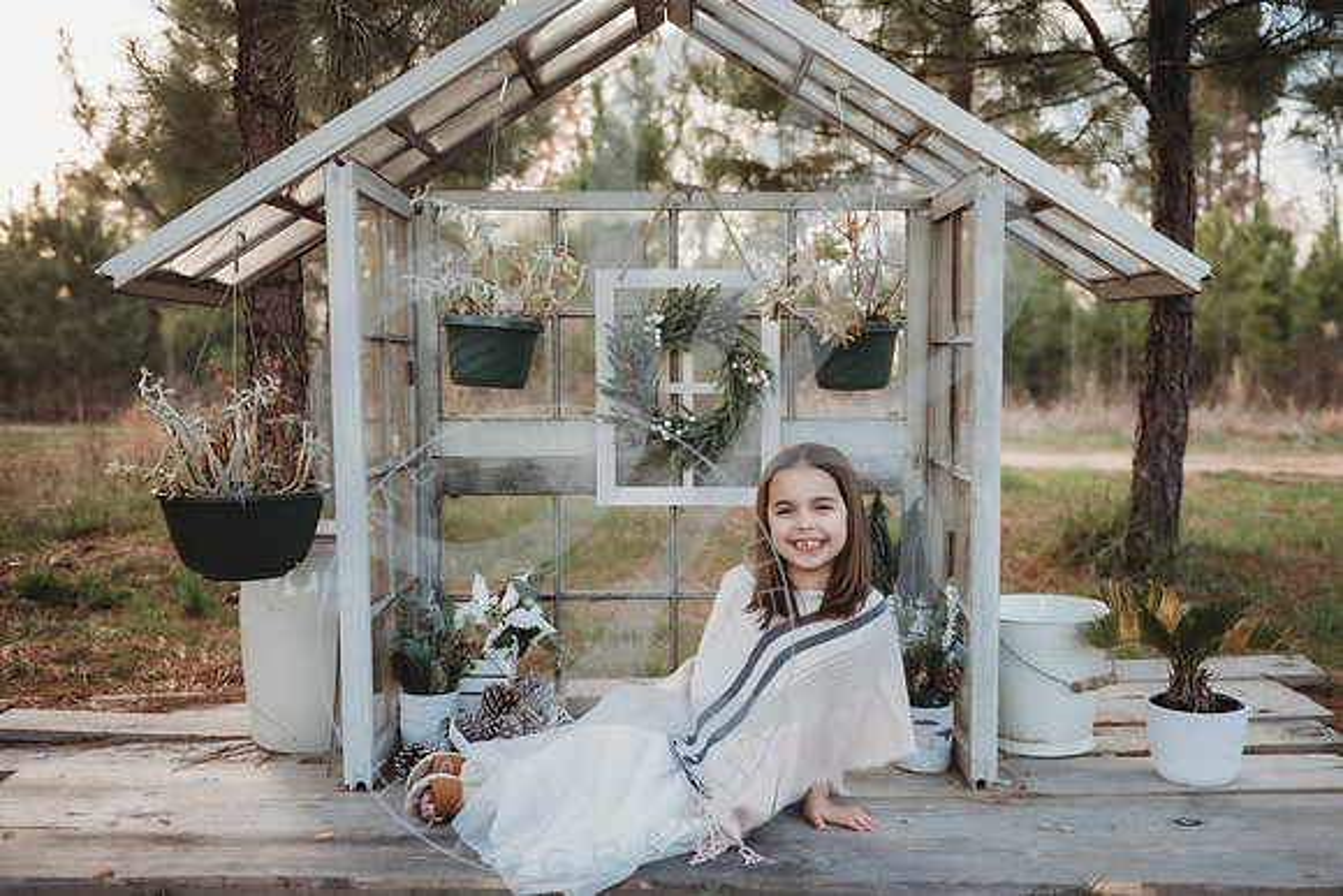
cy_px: 468
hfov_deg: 54.2
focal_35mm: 35
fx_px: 1311
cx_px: 724
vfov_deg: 37.7
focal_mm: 32
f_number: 2.8
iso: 100
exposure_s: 1/160
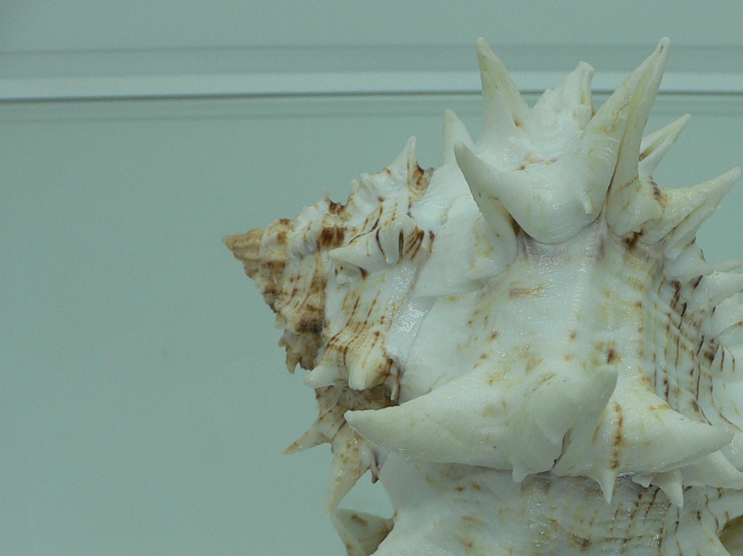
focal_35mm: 58
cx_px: 587
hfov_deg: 32.4
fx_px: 1245
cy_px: 380
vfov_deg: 25.1
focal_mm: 4.6
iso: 80
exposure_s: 1/80
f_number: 2.8
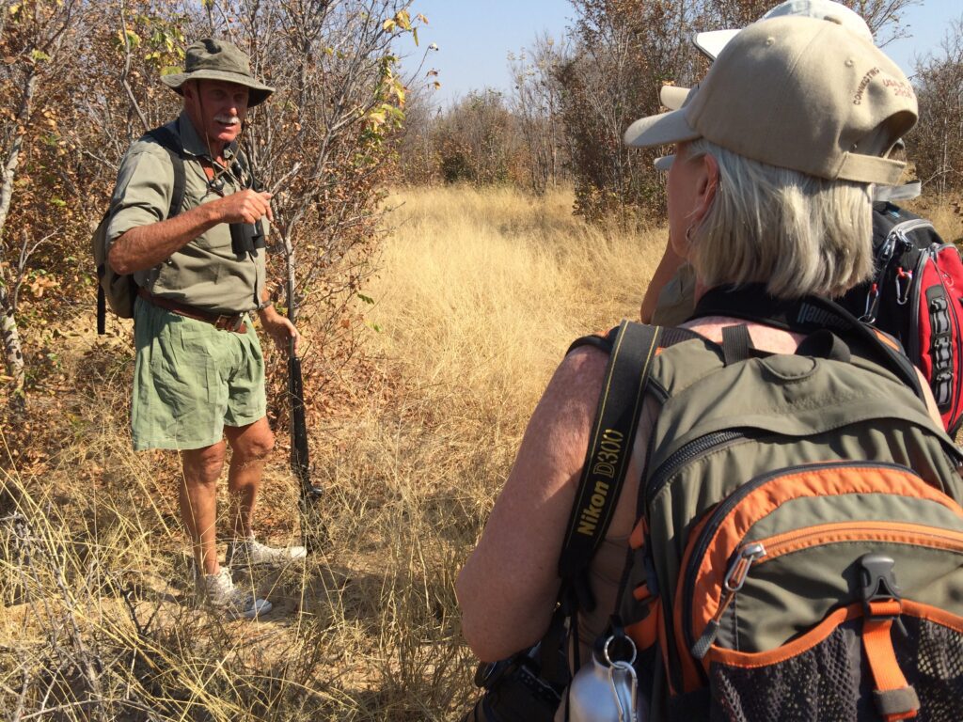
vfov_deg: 48.2
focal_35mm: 29
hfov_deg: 61.7
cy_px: 361
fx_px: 807
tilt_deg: -13.1
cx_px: 482
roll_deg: +1.3
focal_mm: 4.15
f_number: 2.2
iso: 32
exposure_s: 1/1466
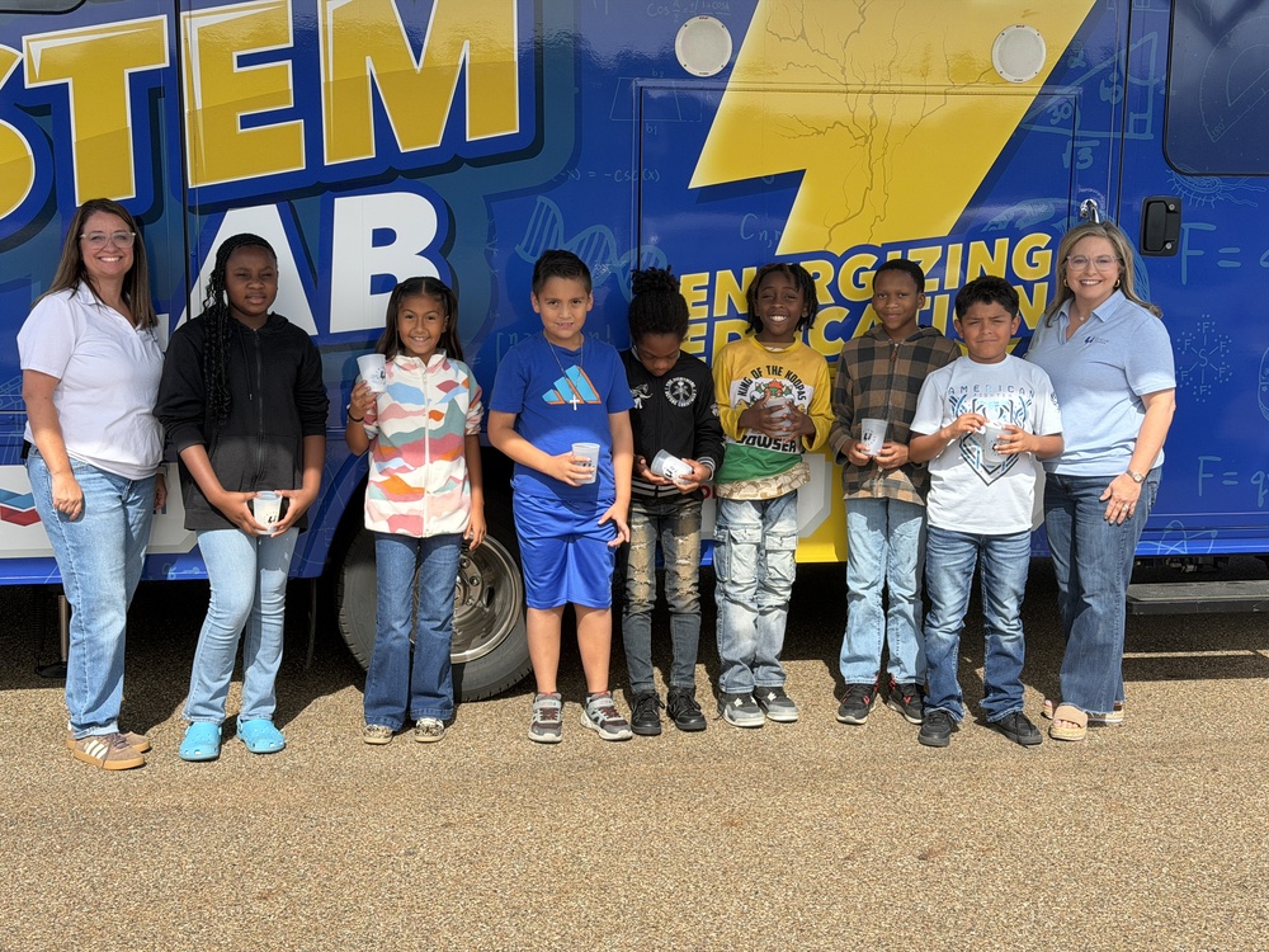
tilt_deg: -9.6
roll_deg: -0.1
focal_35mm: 48
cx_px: 634
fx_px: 1760
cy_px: 476
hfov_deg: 39.7
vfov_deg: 30.3
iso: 80
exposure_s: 1/2865
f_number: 1.78
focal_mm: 6.76
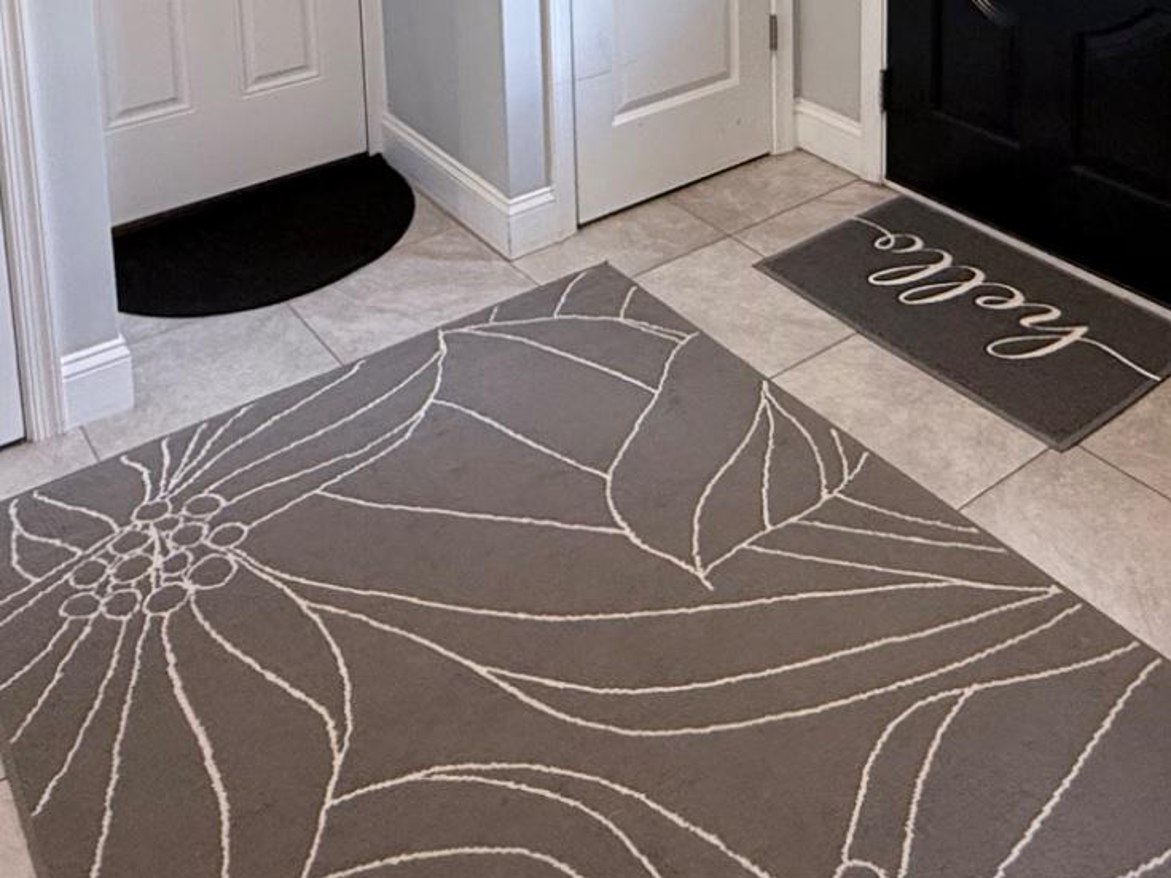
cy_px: -229
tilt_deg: -7.2
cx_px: 663
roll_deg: +2.0
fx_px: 1319
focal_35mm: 39
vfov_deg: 30.1
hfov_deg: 47.7
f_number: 2.2
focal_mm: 2.22
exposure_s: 1/60
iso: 320
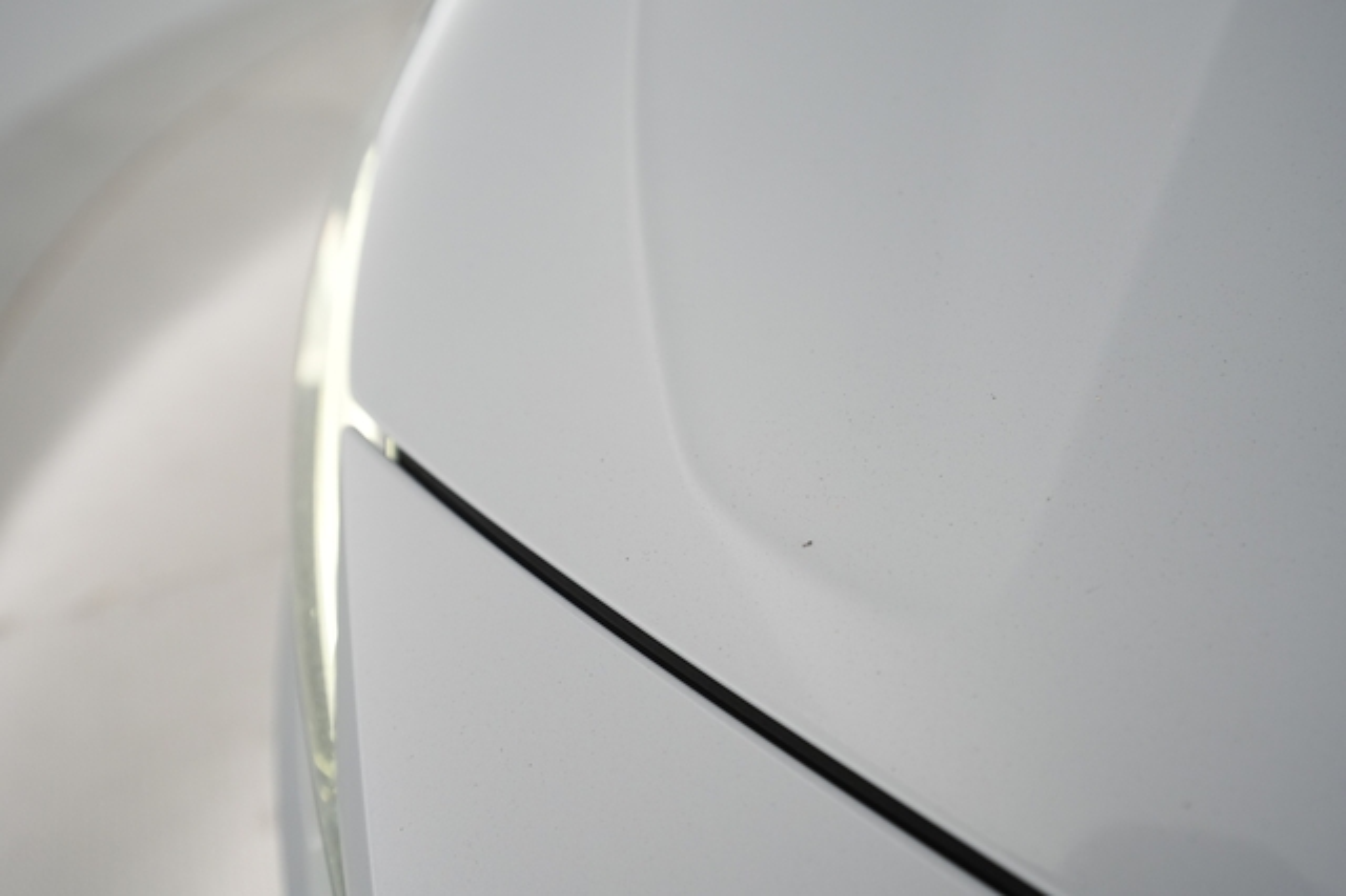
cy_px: 448
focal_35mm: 28
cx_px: 673
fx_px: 1046
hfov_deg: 65.5
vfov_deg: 46.4
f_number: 4.5
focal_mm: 28
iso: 1250
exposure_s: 1/100
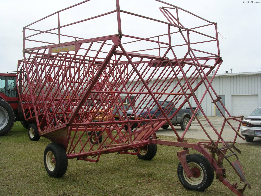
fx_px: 287
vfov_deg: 37.7
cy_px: 98
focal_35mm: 38
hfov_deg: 49.0
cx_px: 130
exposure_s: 1/266
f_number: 5.6
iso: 50
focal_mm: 5.8
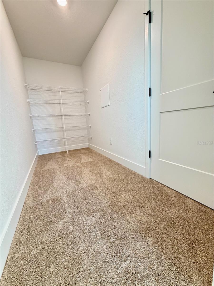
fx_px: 115
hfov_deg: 85.7
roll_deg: +3.6
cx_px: 107
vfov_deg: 102.1
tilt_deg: -9.3
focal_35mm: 14
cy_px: 143
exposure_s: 1/60
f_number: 2.2
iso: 400
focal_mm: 2.22
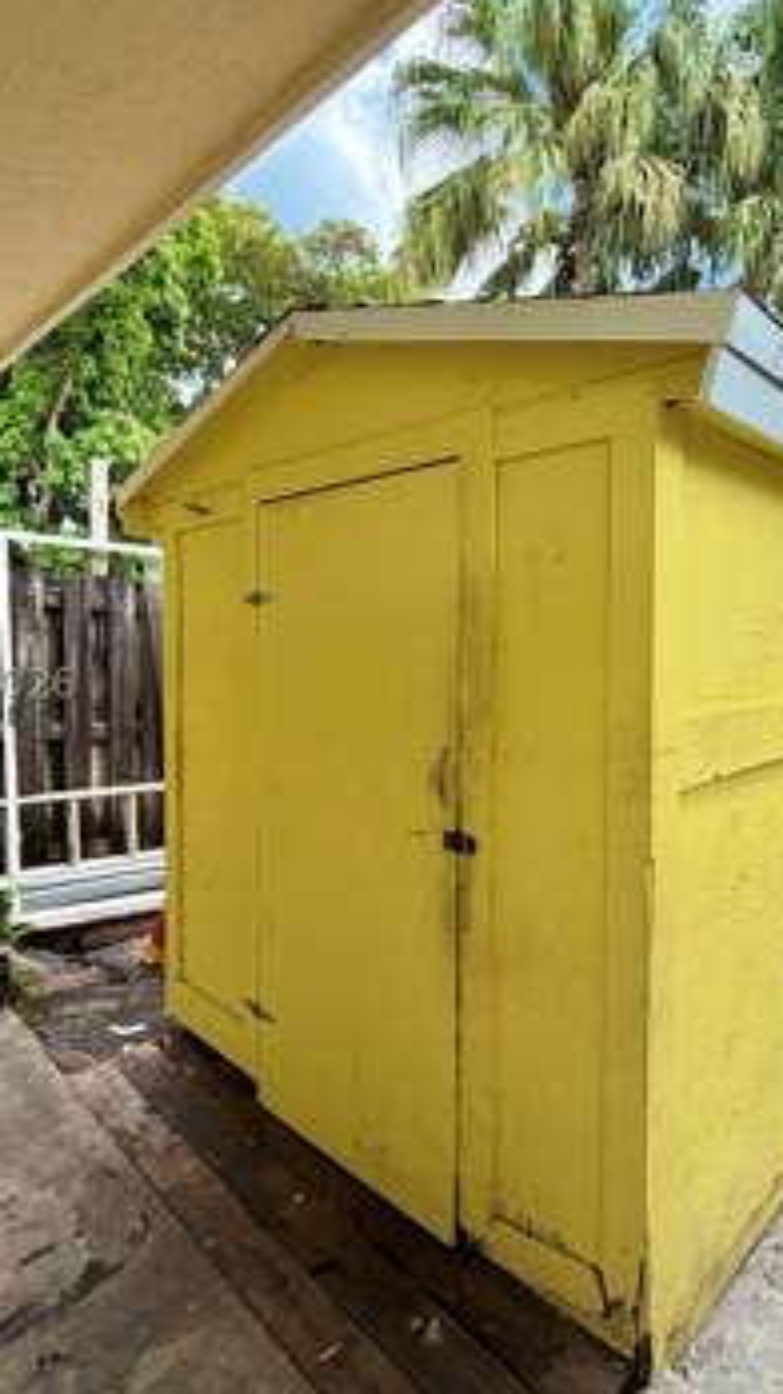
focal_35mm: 21
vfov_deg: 83.9
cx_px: 443
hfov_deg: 53.4
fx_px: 776
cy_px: 683
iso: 40
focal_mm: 2.22
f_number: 2.2
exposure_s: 1/216
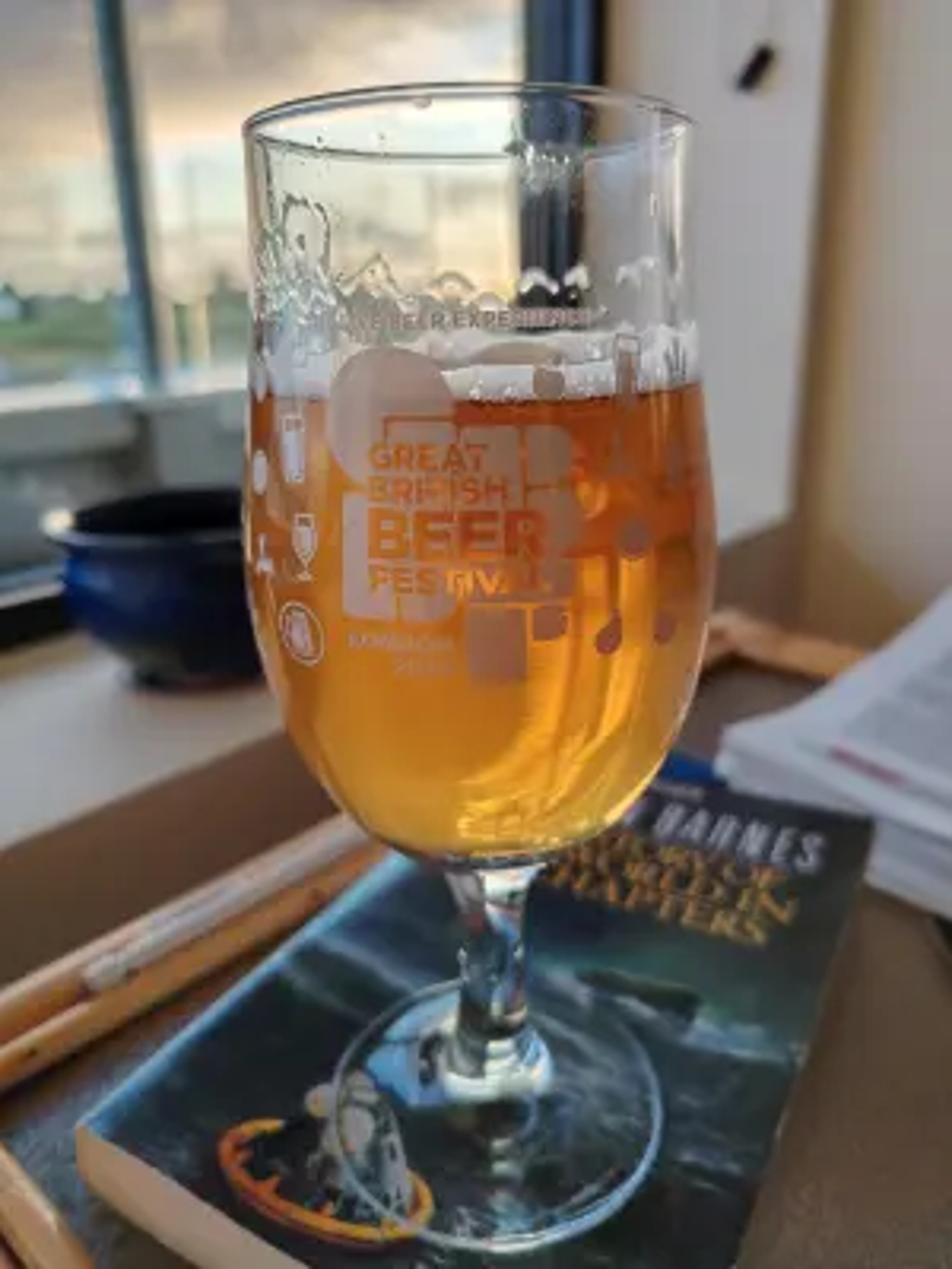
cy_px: 634
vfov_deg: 71.6
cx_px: 476
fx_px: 880
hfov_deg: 56.8
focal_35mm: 24
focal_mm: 5.25
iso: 170
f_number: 1.75
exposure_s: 1/100
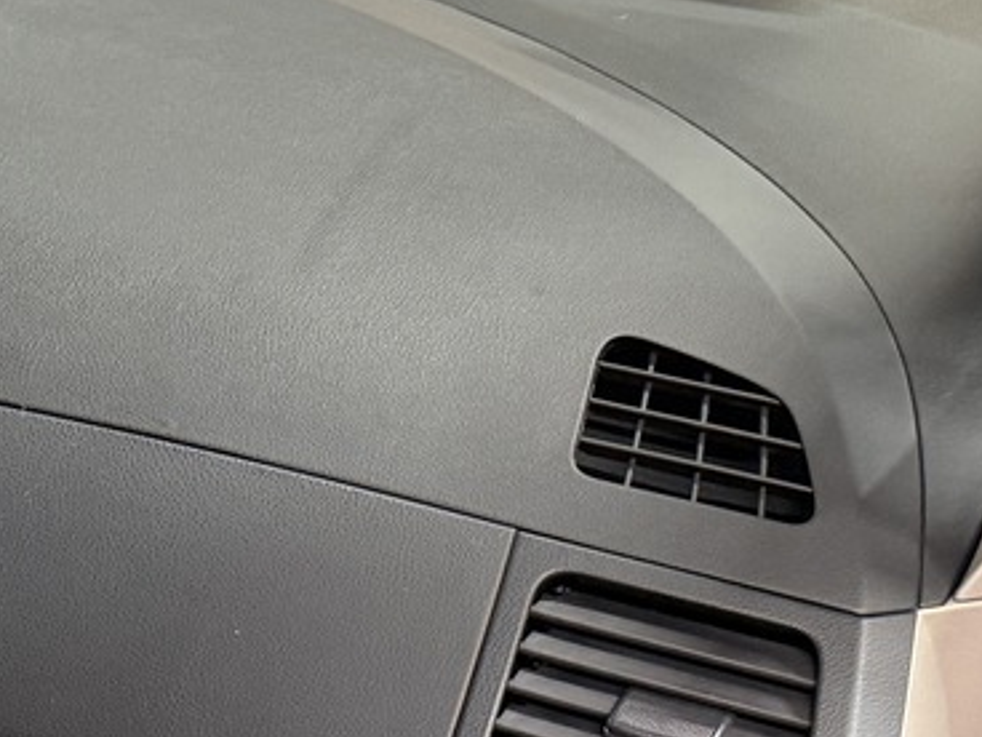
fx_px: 2667
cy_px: 903
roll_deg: +2.5
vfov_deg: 15.1
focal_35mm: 94
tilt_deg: -30.1
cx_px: -755
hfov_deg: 17.3
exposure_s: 1/60
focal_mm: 6.76
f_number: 1.78
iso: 320
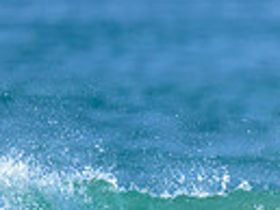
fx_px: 38465
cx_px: 507
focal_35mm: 4751
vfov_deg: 0.3
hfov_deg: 0.4
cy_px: 235
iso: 360
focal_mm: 800
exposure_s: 1/2000
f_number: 6.3
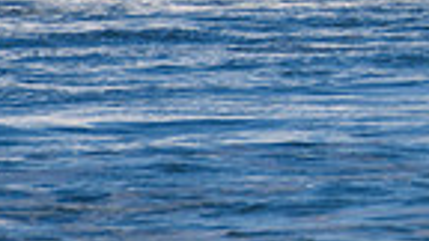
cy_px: -269
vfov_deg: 0.4
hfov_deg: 0.7
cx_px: 798
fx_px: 35901
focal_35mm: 3156
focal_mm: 500
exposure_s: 1/2000
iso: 320
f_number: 5.6
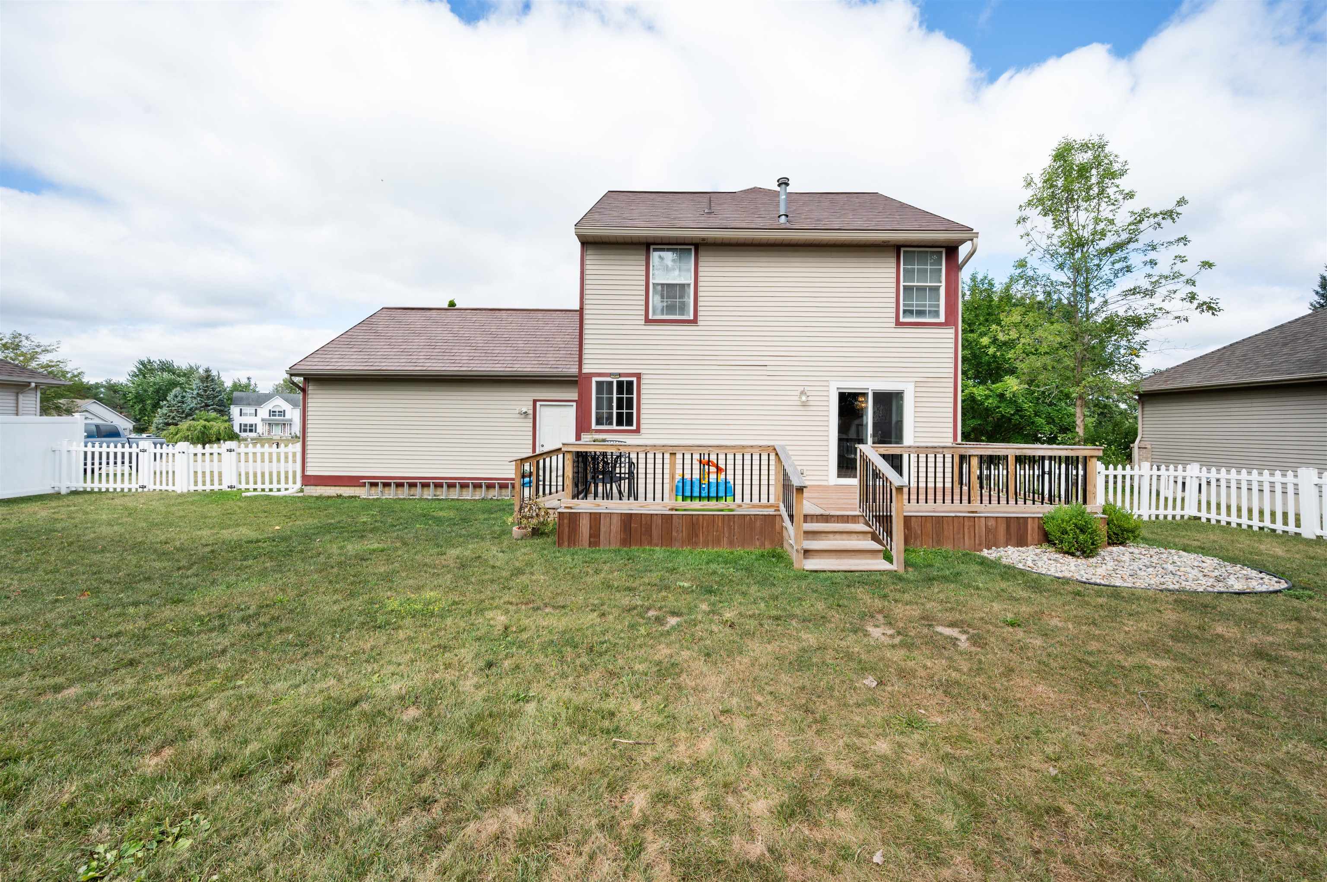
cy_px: 441
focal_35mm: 14
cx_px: 664
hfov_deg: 104.3
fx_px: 516
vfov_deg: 81.1
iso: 100
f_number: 11
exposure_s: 1/100
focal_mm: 14
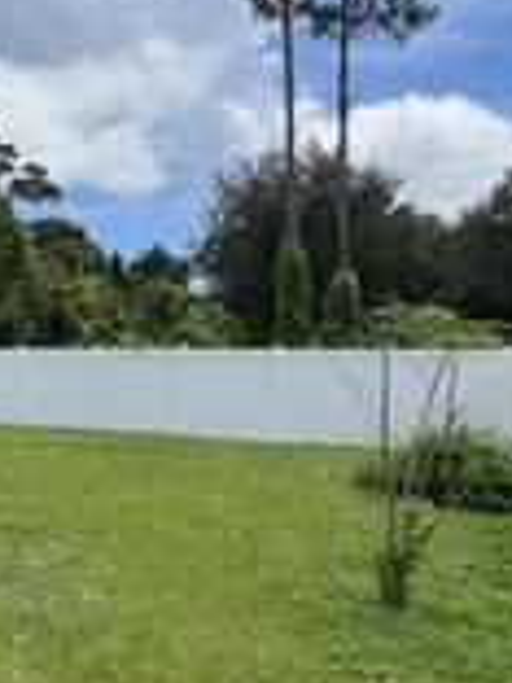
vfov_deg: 46.8
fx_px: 789
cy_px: 320
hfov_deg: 31.2
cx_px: -74
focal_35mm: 40
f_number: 1.8
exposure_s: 1/2053
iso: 32
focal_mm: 1.57
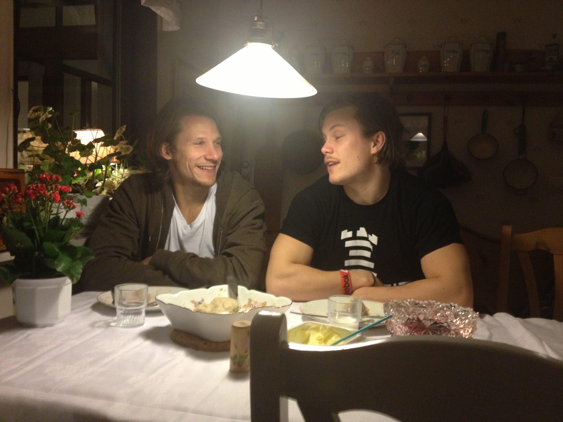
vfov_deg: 40.7
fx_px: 569
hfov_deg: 52.6
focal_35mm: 35
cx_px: 282
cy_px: 211
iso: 320
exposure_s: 1/20
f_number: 2.4
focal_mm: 4.28
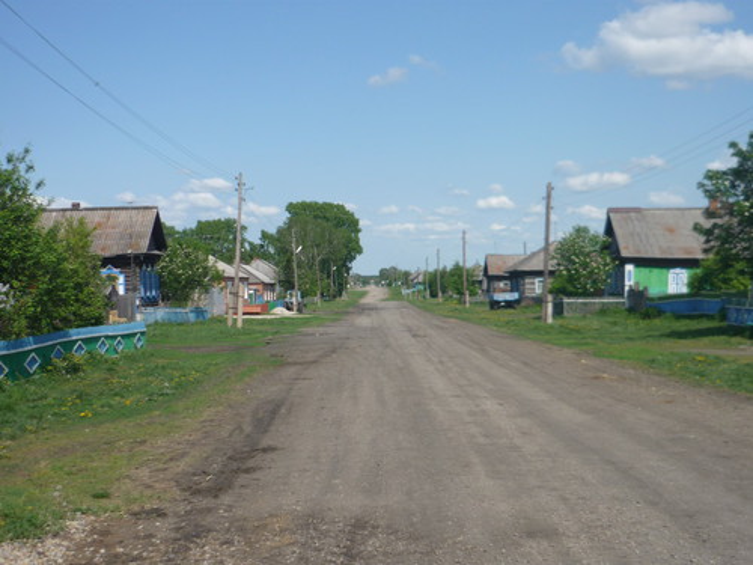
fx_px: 1022
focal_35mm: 47
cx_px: 376
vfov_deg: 30.9
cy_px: 282
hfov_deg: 40.4
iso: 100
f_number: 9
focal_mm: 7.8
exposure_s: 1/200
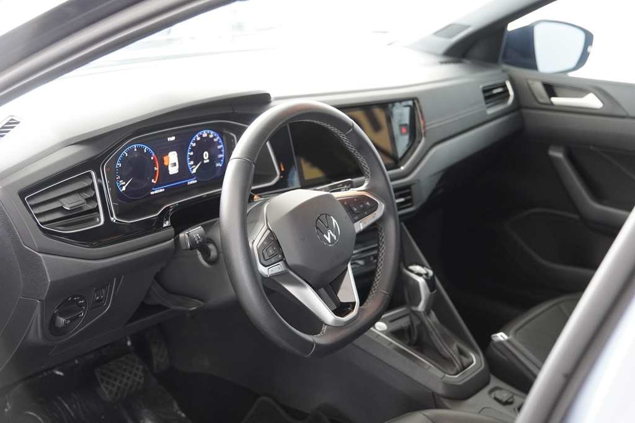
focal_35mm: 50
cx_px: 318
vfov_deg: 27.3
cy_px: 212
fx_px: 873
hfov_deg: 40.0
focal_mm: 33
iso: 2500
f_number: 2.8
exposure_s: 1/160
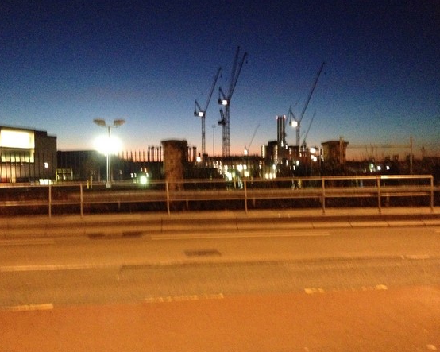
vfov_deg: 40.1
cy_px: 177
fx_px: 482
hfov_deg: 49.0
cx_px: 203
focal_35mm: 37
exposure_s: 1/15
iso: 800
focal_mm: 4.28
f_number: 2.4
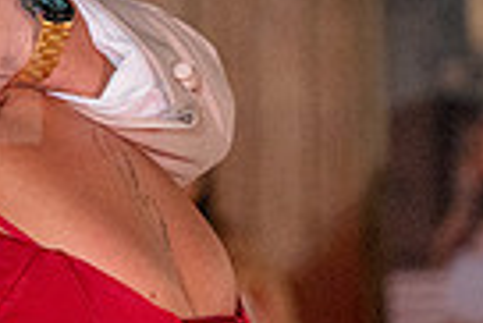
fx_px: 7078
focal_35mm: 527
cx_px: -259
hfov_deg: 3.9
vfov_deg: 2.6
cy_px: 37
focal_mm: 120
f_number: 4
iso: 3200
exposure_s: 1/250
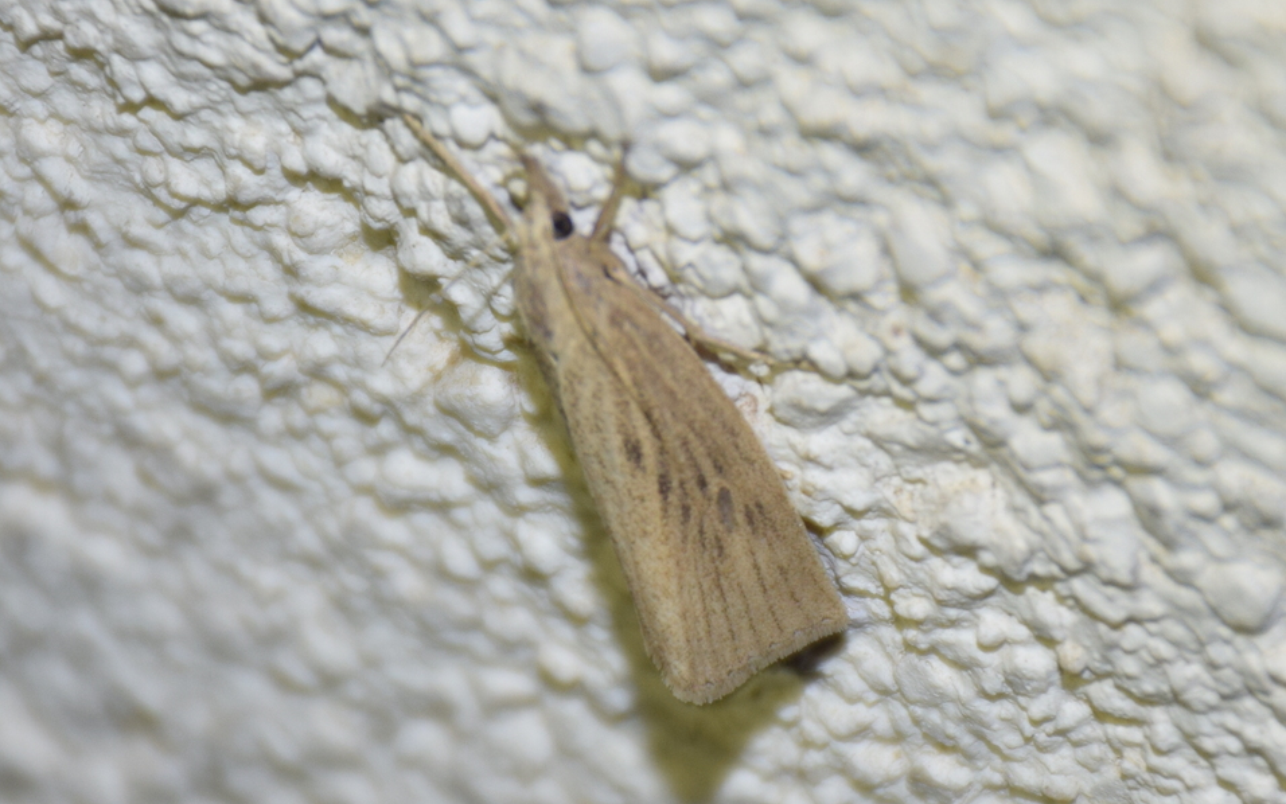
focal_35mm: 215
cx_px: 641
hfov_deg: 9.8
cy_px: 389
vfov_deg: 6.1
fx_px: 7537
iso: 400
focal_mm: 140
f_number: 5.6
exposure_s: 1/60
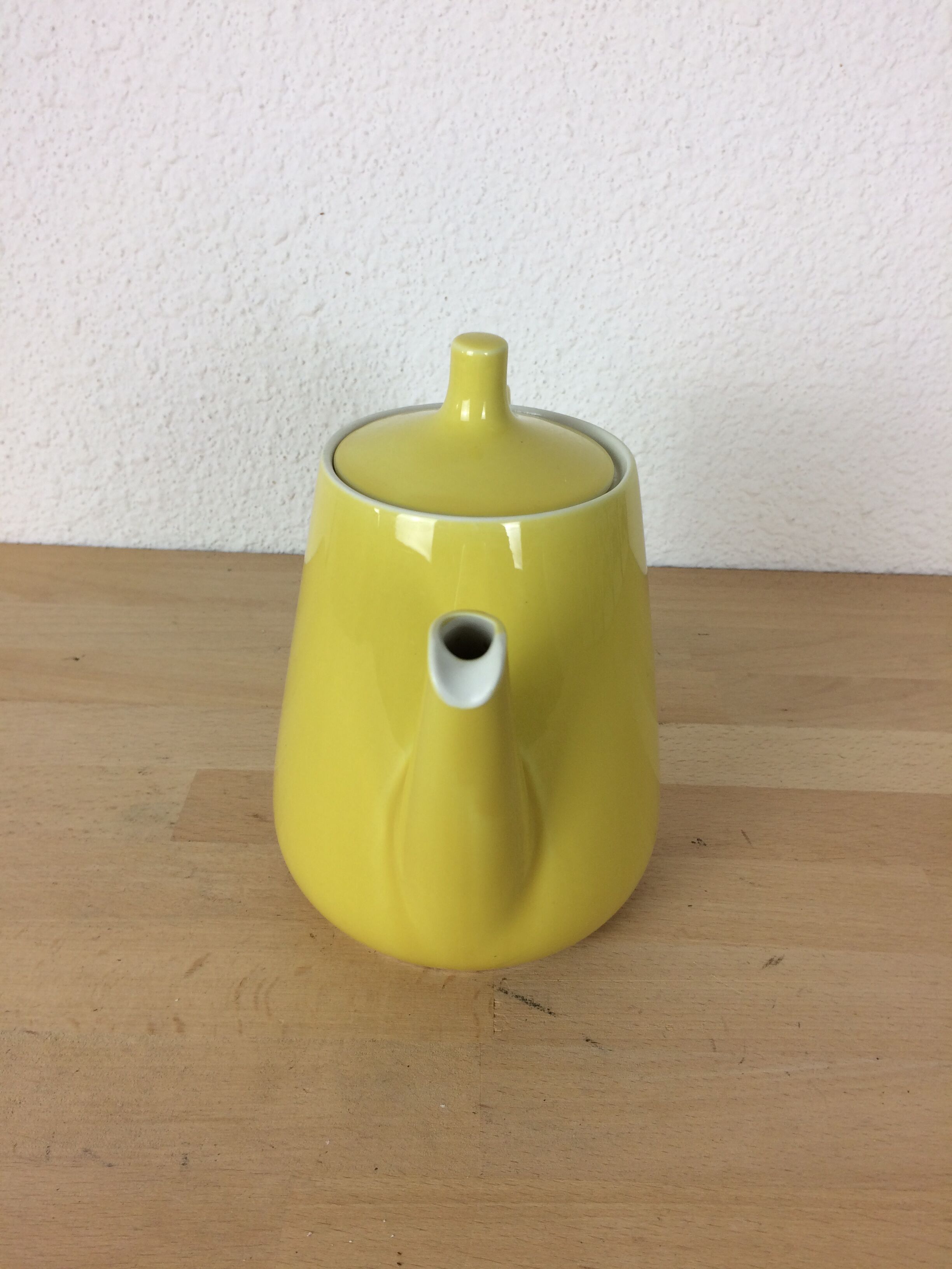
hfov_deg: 48.2
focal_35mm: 29
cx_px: 476
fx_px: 1063
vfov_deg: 61.7
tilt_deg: -31.2
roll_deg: -1.7
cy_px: 634
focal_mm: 4.15
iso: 40
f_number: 2.2
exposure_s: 1/50
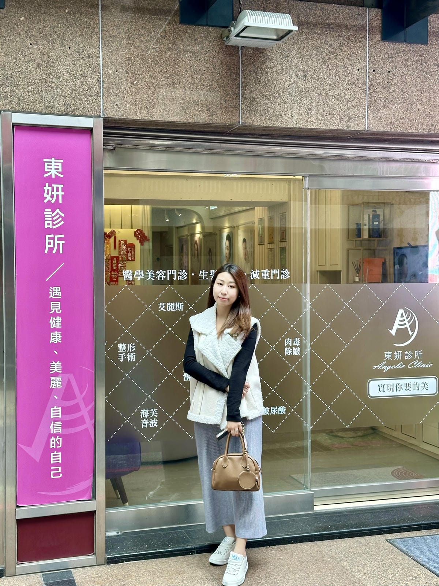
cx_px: 220
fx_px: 812
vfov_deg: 39.7
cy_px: 293
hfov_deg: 30.3
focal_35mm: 48
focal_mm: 6.86
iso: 80
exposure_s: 1/147
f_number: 1.78
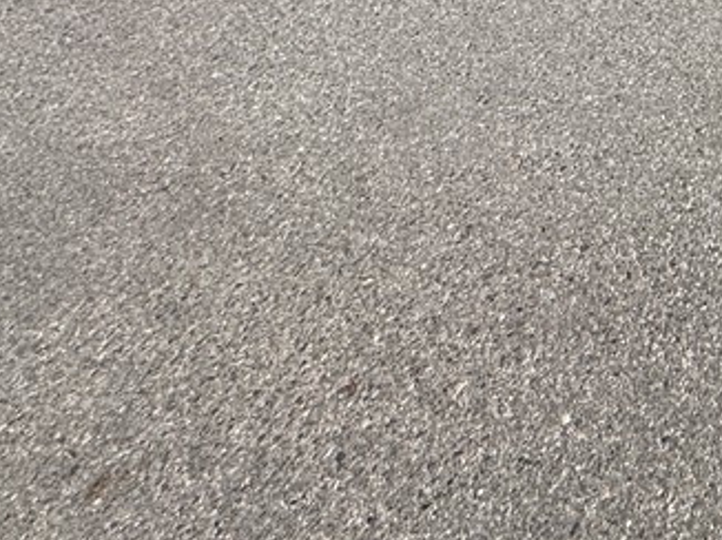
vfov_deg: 25.1
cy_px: -270
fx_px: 917
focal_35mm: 44
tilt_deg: -22.0
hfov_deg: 33.9
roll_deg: +6.6
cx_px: 886
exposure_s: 1/2681
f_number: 2.2
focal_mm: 2.22
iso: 50
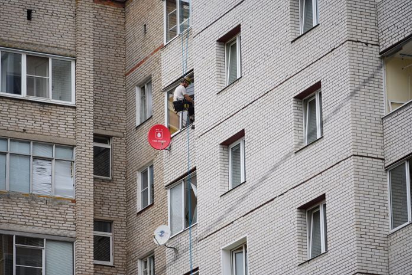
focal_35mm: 200
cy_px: 138
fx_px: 2291
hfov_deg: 10.3
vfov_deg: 6.9
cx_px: 206
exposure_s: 1/2500
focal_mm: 200
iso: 400
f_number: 3.2
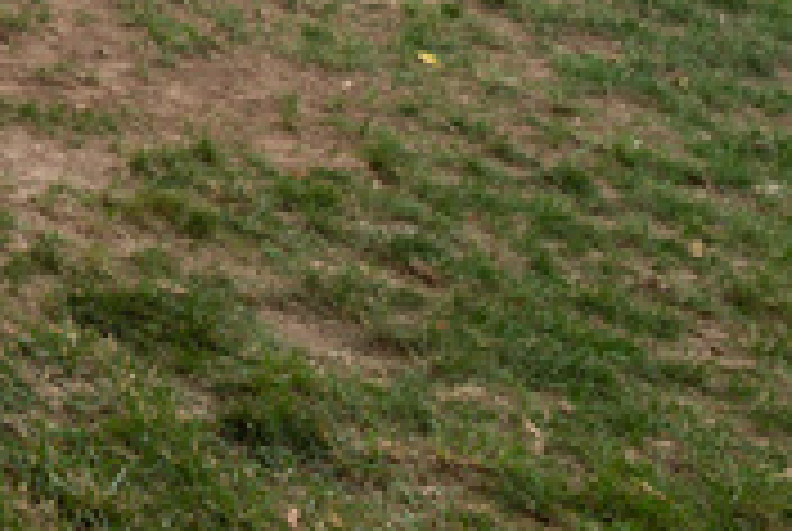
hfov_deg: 14.1
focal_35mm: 93
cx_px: -1152
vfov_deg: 11.9
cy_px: -760
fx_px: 2049
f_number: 9
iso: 100
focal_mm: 16
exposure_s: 1/5
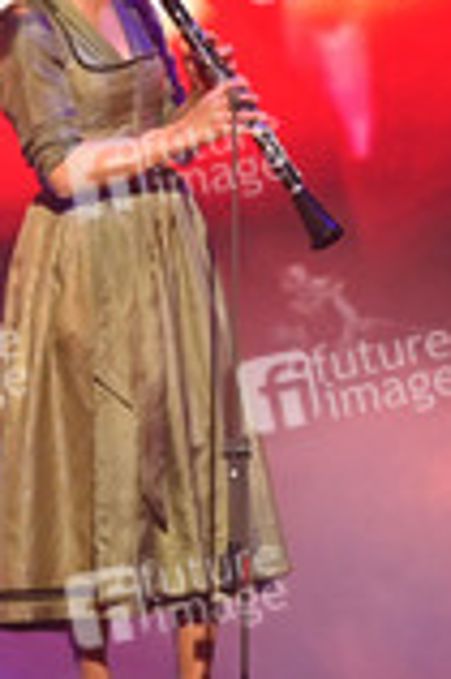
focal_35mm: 484
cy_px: 275
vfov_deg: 4.3
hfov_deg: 2.8
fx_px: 9114
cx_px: 232
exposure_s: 1/400
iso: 1600
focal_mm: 170
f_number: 2.8
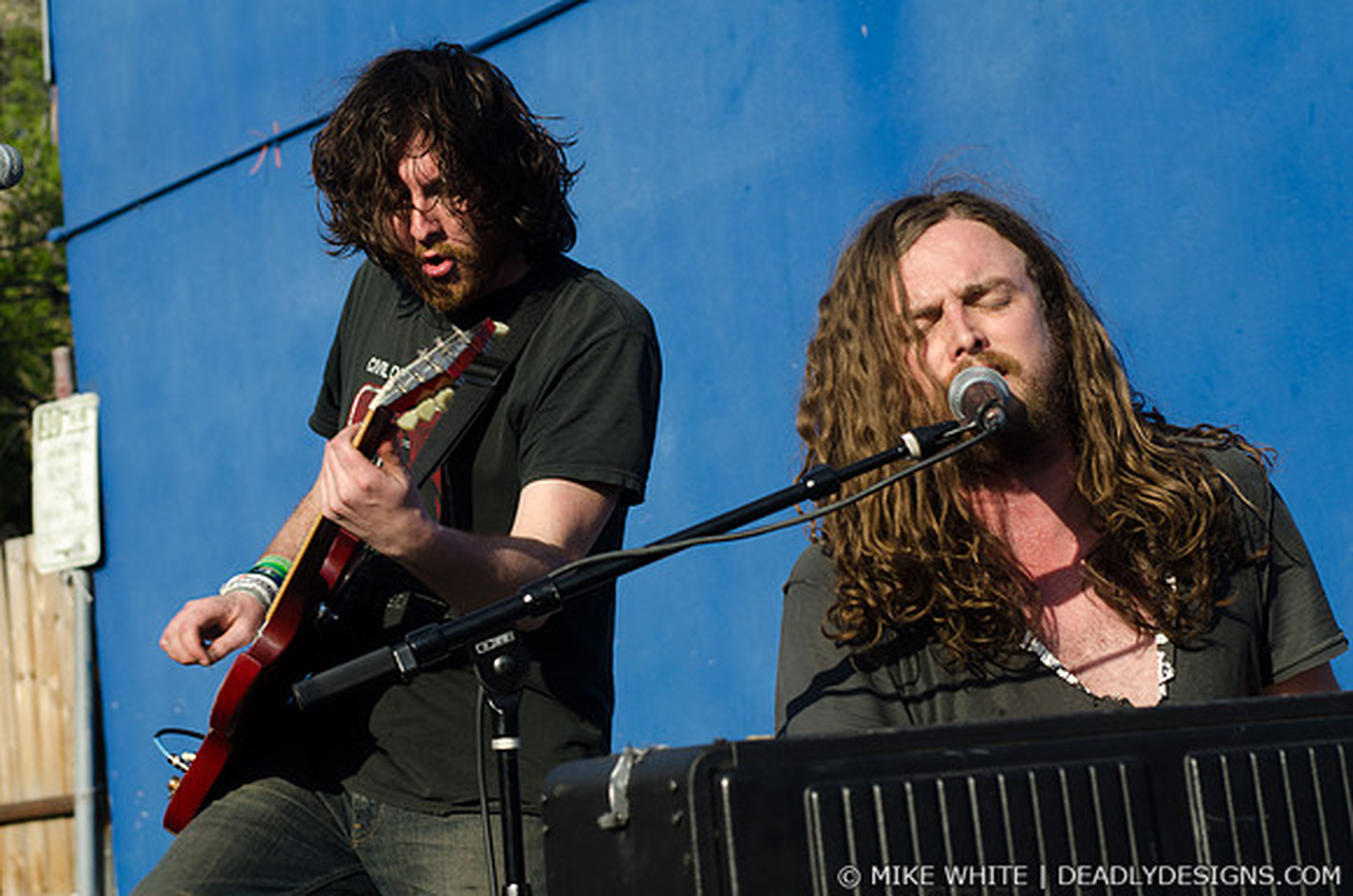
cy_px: 448
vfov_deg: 14.6
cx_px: 676
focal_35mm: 93
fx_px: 3488
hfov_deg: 22.0
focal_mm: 62
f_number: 7.1
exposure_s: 1/250
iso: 100
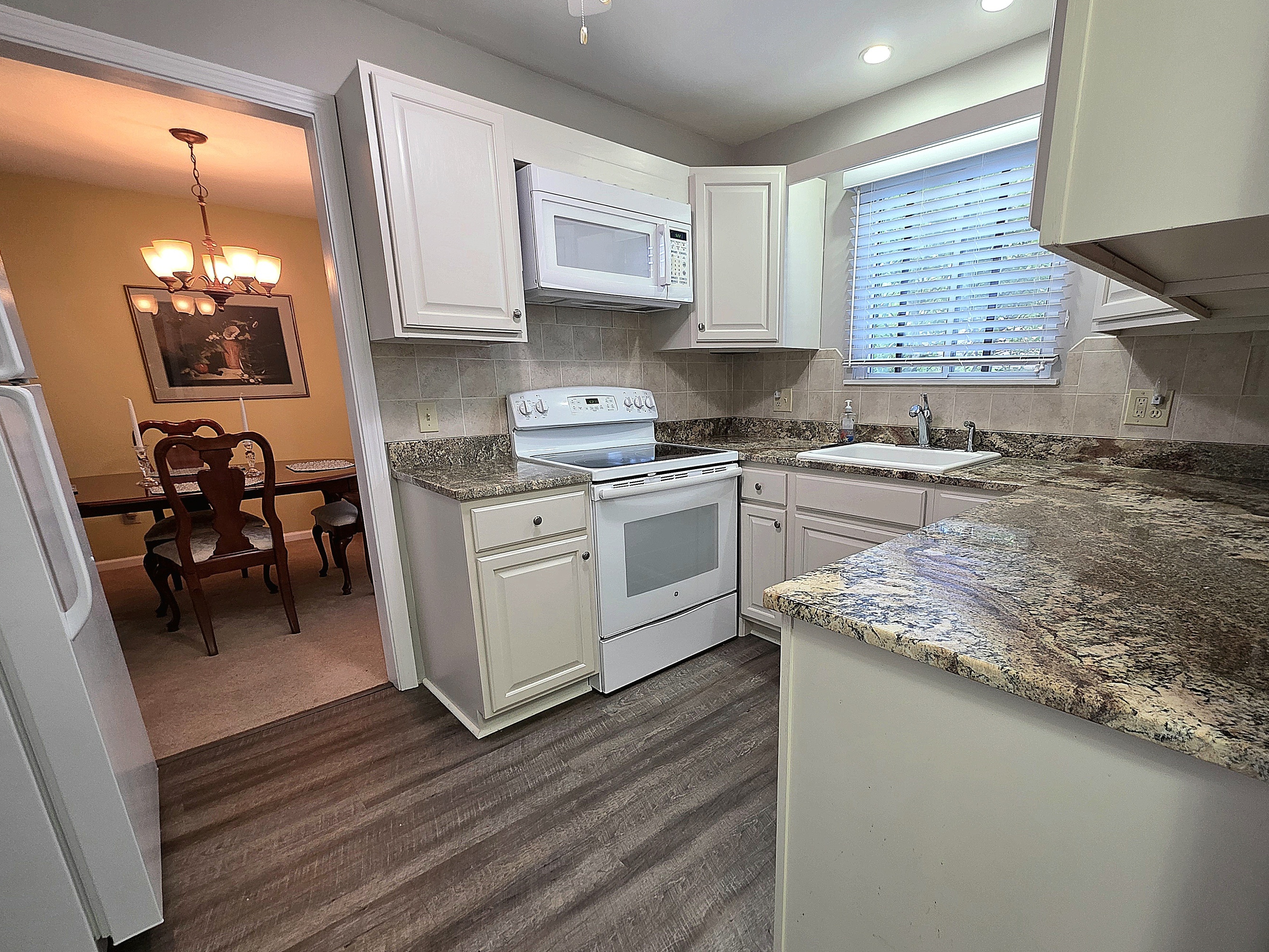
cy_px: 532
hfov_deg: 97.7
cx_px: 712
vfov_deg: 81.4
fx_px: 550
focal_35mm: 15
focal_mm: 2.2
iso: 160
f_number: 1.9
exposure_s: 1/60.2
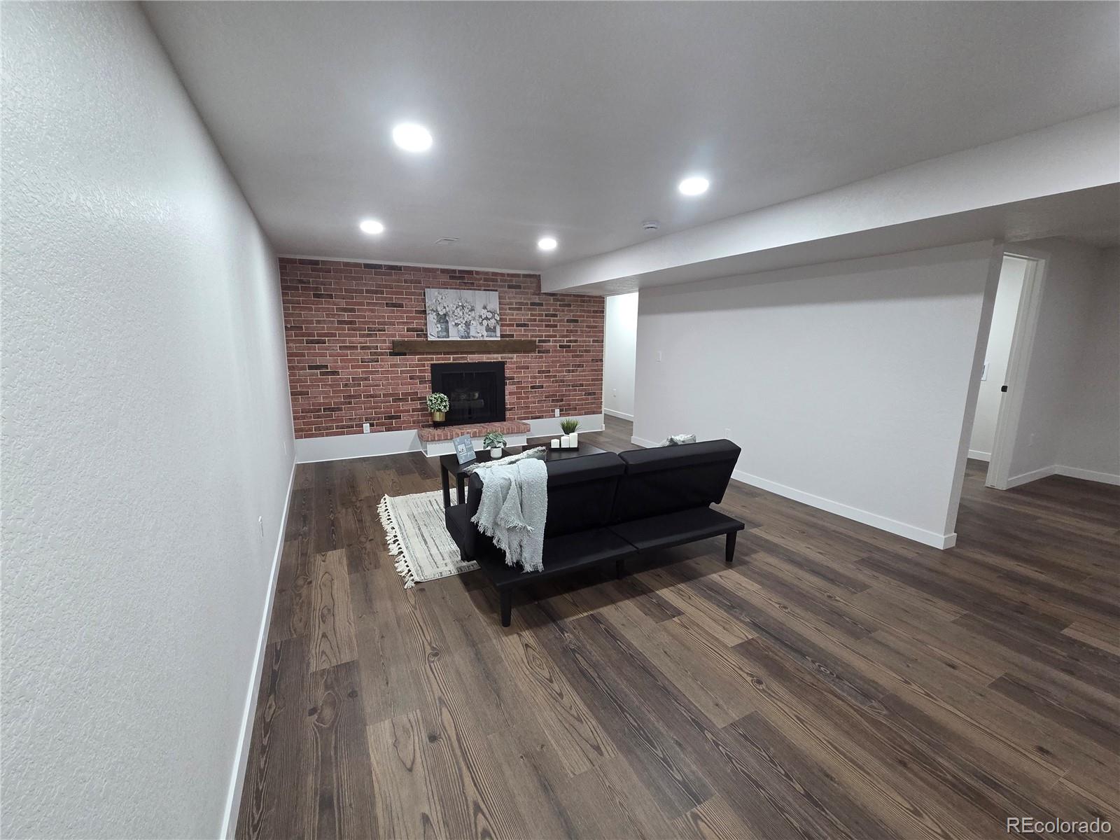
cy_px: 420
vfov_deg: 89.9
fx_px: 421
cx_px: 560
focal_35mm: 13
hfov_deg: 106.2
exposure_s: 1/60
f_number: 2.2
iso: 400
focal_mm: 2.2
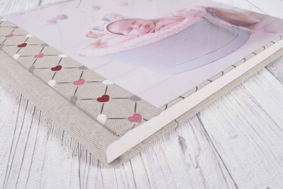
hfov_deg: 45.0
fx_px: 342
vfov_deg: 30.8
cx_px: 142
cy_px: 94
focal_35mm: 44
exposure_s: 1/200
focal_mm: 29
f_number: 14
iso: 3200
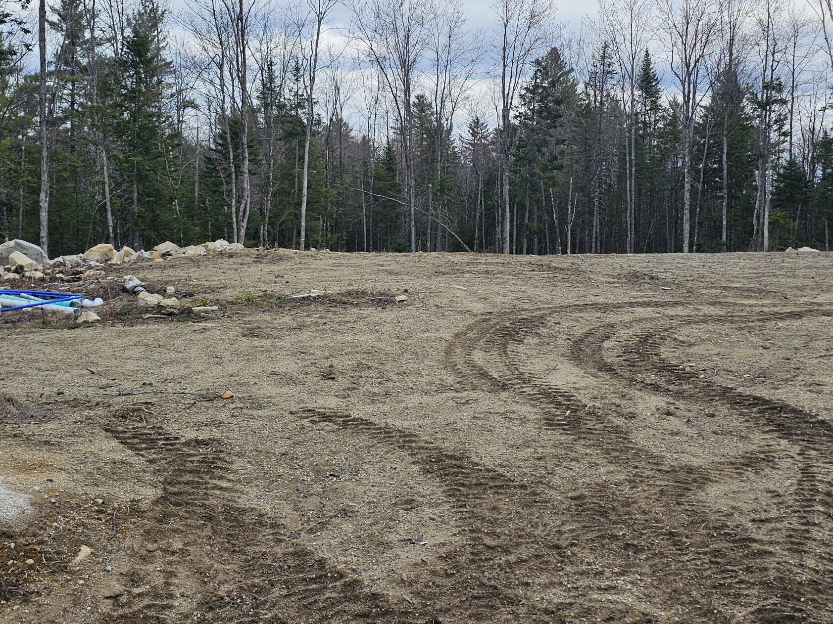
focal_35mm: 41
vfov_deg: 35.0
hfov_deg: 45.7
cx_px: 372
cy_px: 237
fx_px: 987
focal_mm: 6.3
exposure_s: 1/611
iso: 10
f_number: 1.7
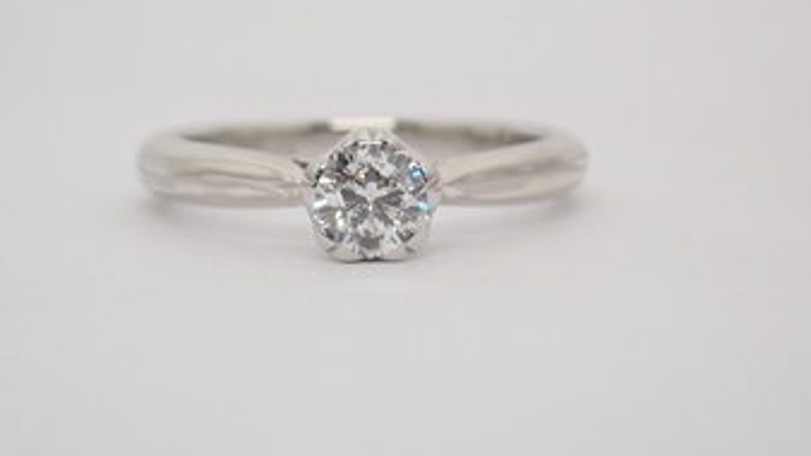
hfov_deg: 18.0
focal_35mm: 119
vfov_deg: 10.2
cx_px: 367
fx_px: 2559
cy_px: 200
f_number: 4.3
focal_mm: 14.62
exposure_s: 1/125
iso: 200
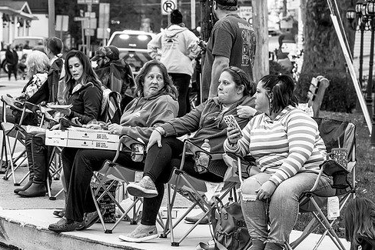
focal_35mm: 150
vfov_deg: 9.1
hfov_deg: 13.7
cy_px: 116
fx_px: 1562
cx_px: 120
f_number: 7.1
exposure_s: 1/80
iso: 1600
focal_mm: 105
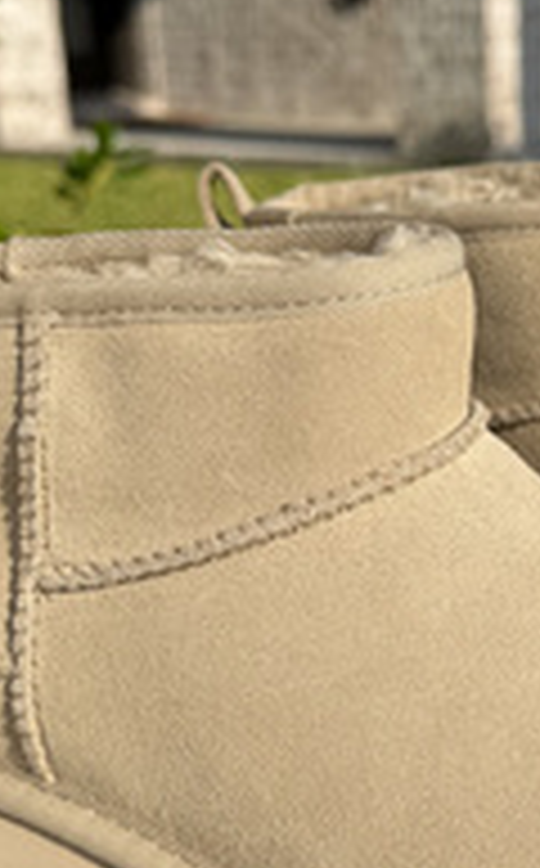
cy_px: 477
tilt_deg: -13.7
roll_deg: +0.8
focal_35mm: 66
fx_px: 1560
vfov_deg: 31.1
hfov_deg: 19.2
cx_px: 506
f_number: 1.78
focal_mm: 6.76
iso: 80
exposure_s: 1/6173
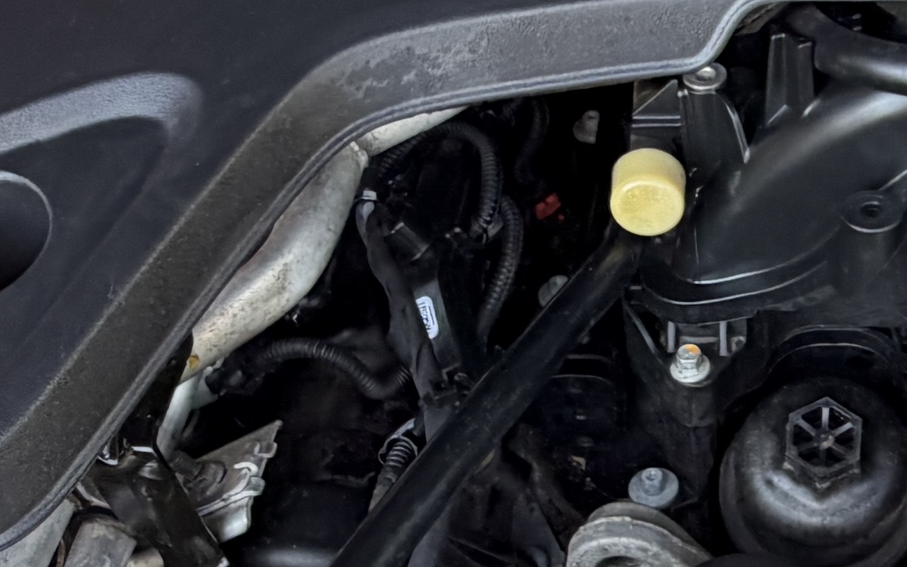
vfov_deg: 20.0
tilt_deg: -51.3
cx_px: 868
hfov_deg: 29.8
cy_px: 301
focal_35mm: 65
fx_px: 1607
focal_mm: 2.22
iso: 125
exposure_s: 1/121
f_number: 2.2
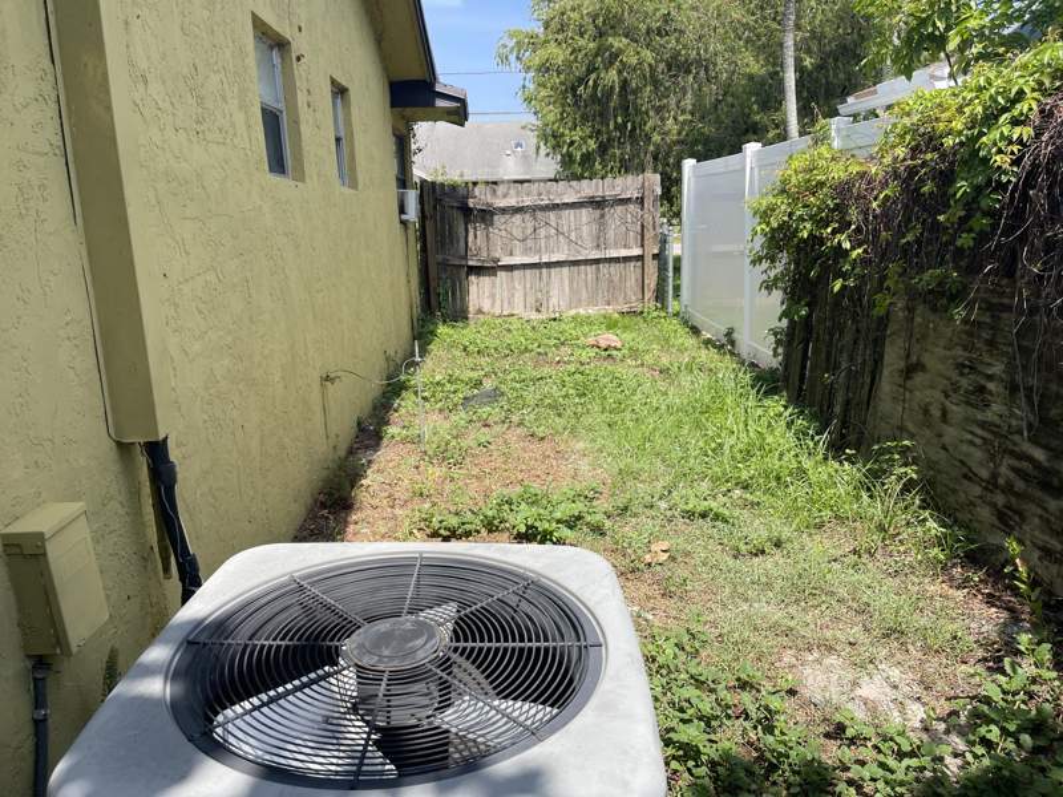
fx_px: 768
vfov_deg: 54.9
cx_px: 532
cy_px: 398
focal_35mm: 25
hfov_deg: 69.4
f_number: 1.6
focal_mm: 5.1
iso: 32
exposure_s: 1/1821
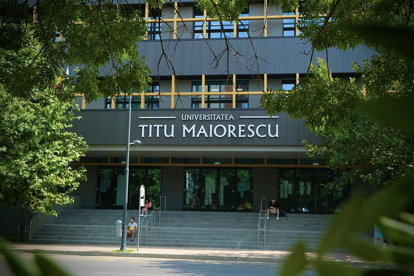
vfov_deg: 40.0
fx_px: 379
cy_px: 138
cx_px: 207
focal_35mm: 33
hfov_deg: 57.2
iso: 6400
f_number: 6.4
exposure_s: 1/7500
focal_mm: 22.3
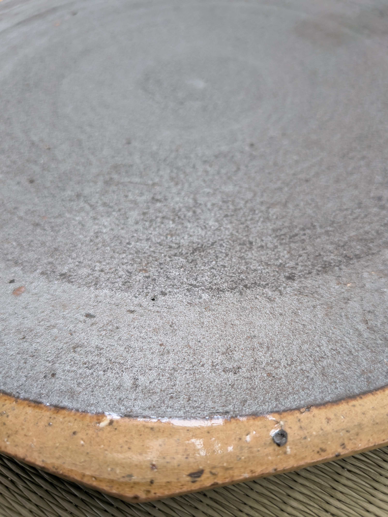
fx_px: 359
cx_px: 194
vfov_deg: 71.6
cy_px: 258
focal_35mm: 24
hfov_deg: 56.8
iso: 94
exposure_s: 1/24
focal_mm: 4.53
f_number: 1.7
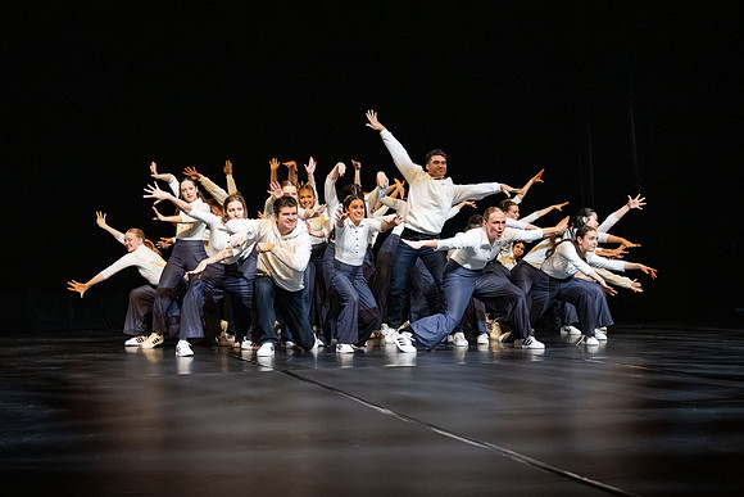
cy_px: 236
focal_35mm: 42
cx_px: 350
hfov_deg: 46.0
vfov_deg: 31.6
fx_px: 877
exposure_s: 1/500
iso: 5000
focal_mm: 35
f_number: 4
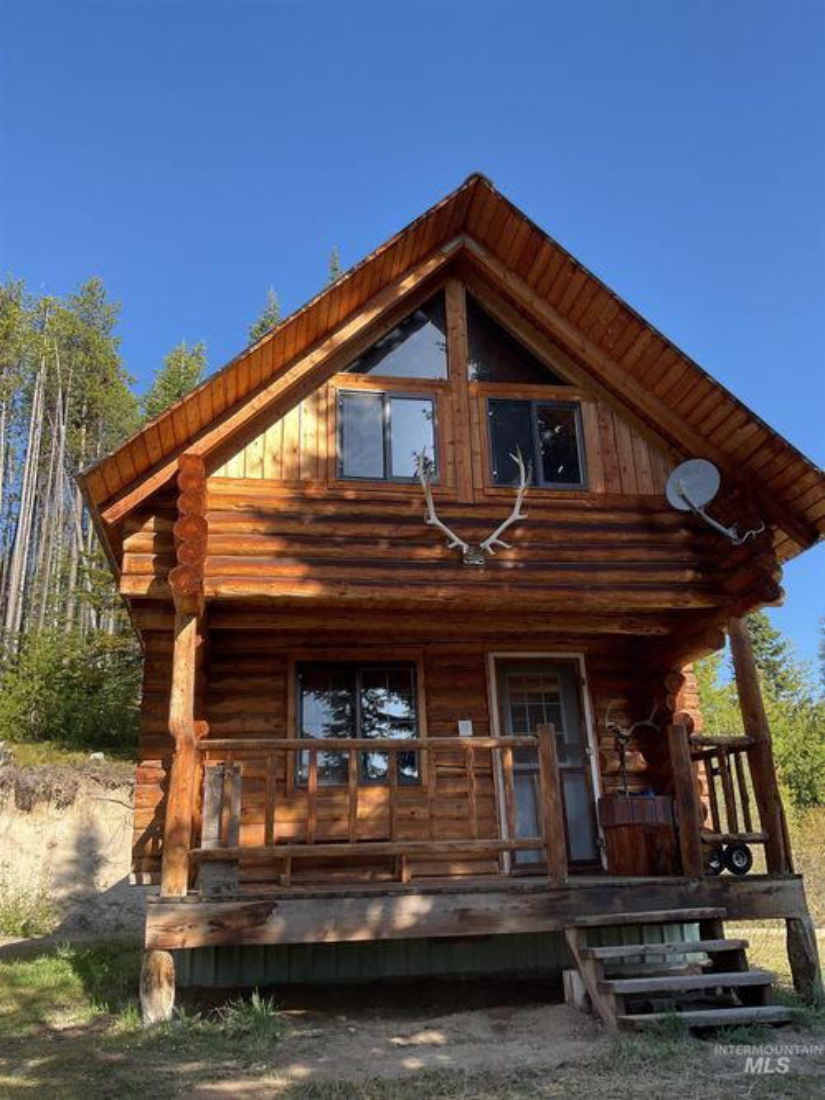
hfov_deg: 48.2
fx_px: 922
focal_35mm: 29
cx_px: 412
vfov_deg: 61.7
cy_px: 550
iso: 16
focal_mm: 3
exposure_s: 1/389
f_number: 1.8
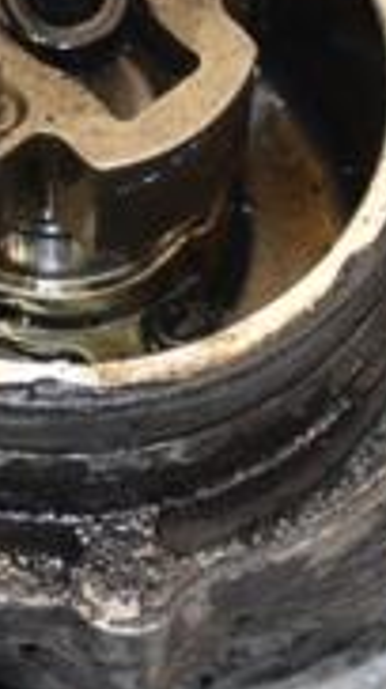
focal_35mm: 363
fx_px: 6624
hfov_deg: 3.3
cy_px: 273
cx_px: 64
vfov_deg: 6.0
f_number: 5.3
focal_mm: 70
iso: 800
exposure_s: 1/160
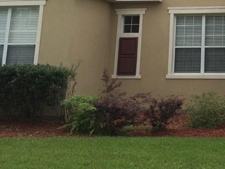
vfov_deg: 20.6
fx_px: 442
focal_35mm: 68
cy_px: -20
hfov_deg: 26.4
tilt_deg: +10.5
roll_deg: -1.5
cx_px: 246
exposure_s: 1/860
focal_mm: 4.15
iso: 32
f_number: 2.2
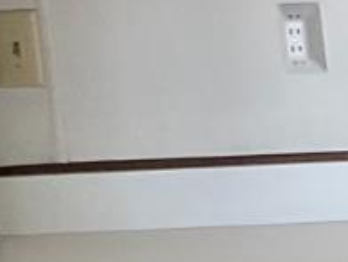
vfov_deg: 6.6
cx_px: 899
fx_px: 2255
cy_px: 231
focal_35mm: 224
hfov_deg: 8.0
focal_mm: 3
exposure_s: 1/60
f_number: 1.8
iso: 100
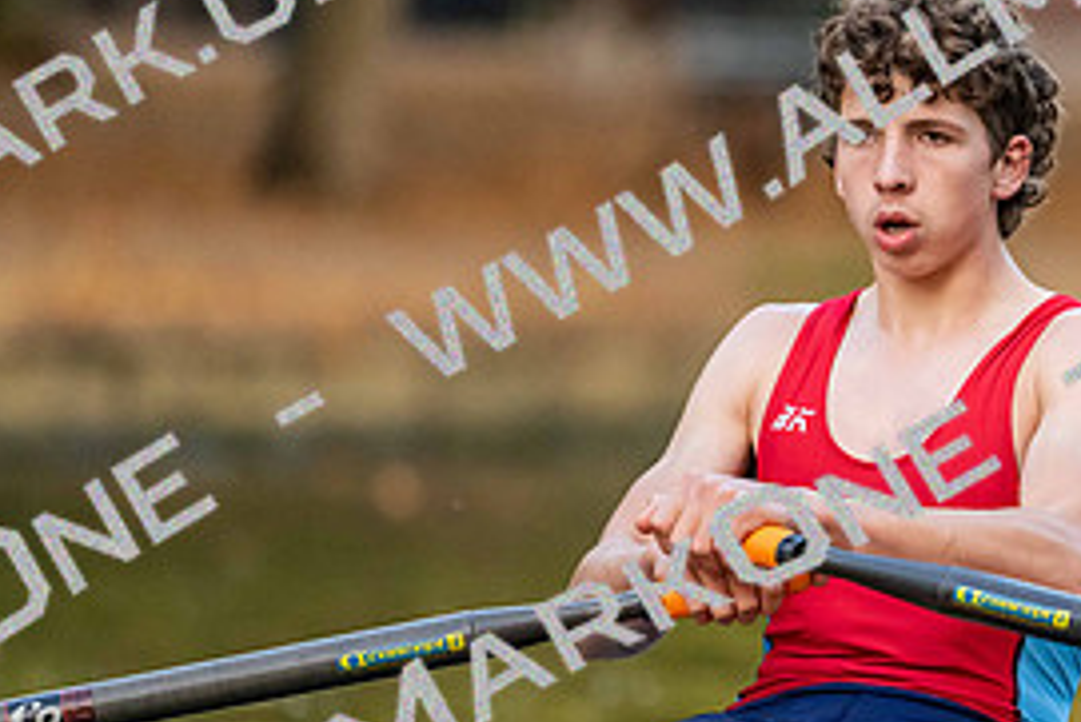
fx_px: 25716
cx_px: 882
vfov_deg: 1.6
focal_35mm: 856
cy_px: 389
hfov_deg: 2.4
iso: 5000
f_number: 4.5
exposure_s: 1/2500
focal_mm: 400
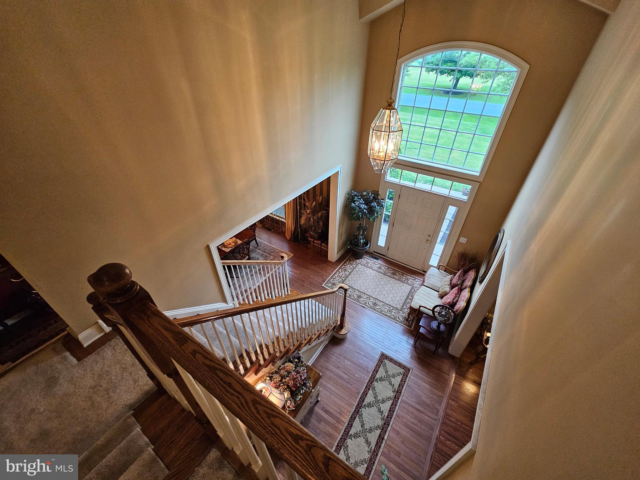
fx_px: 240
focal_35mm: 13
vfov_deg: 89.9
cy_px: 240
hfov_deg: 106.2
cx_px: 320
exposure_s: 1/60
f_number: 2.2
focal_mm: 2.2
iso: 320
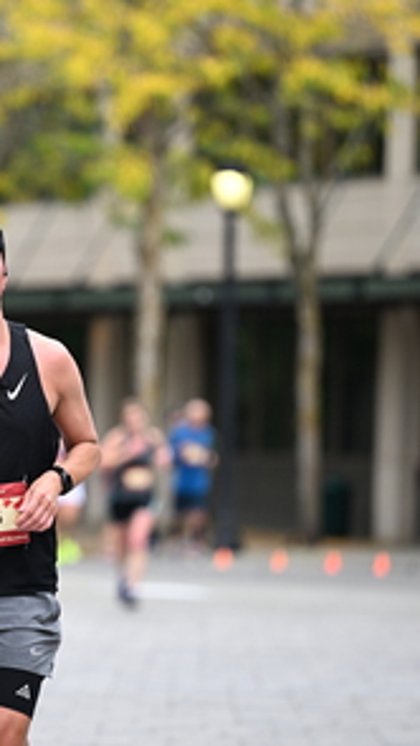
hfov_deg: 3.7
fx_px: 6571
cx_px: -6
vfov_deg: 6.5
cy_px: 372
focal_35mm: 332
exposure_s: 1/2000
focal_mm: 170
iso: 640
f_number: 2.8
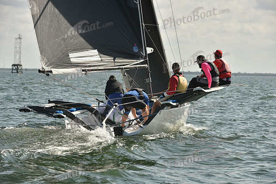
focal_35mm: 200
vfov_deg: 6.9
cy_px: 92
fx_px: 1534
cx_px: 138
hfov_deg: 10.3
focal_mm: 200
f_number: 8
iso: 400
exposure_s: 1/1250
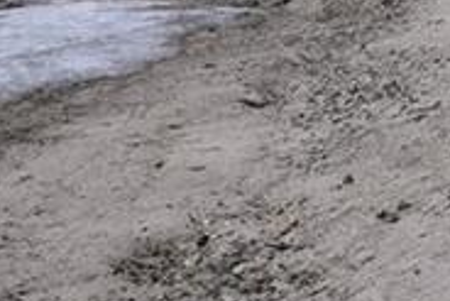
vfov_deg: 5.4
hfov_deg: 8.2
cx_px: -49
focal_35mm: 250
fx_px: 3127
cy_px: -201
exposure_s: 1/500
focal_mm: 30
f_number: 11
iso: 250
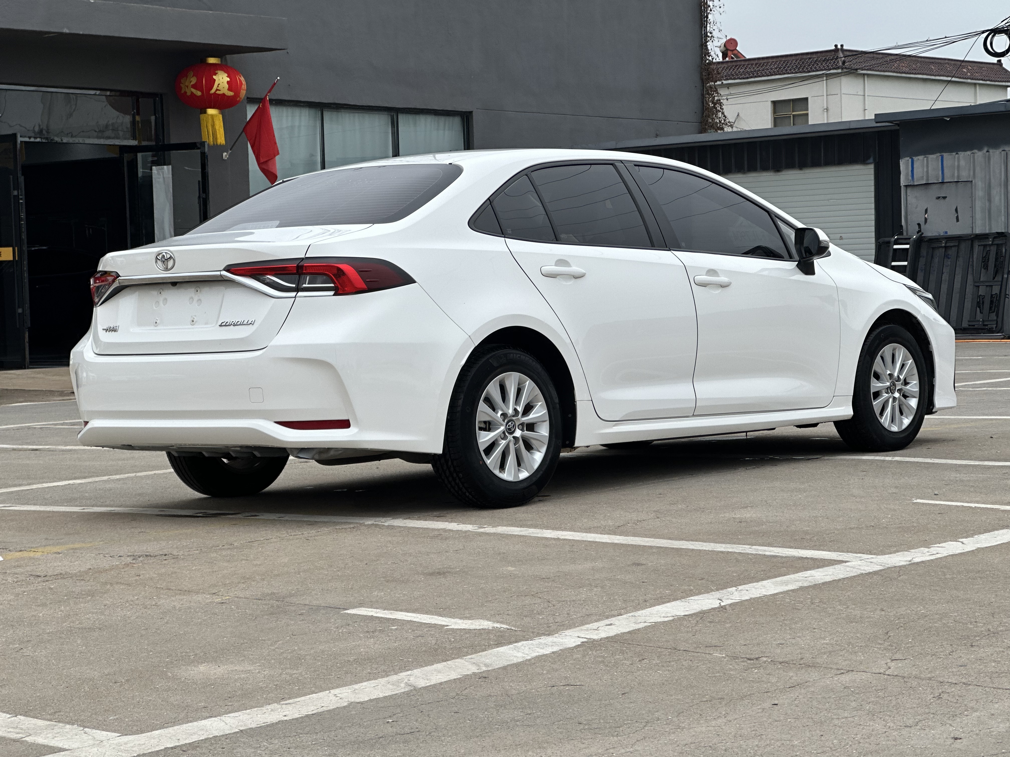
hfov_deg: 25.3
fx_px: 2247
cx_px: 505
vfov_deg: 19.1
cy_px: 378
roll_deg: +1.7
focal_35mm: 77
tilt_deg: -1.6
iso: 20
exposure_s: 1/143
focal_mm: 9
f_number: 2.8
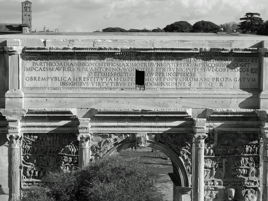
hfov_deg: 21.8
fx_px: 697
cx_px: 134
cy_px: 100
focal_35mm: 90
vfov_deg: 16.4
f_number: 5.6
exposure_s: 1/1300
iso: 200
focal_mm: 45
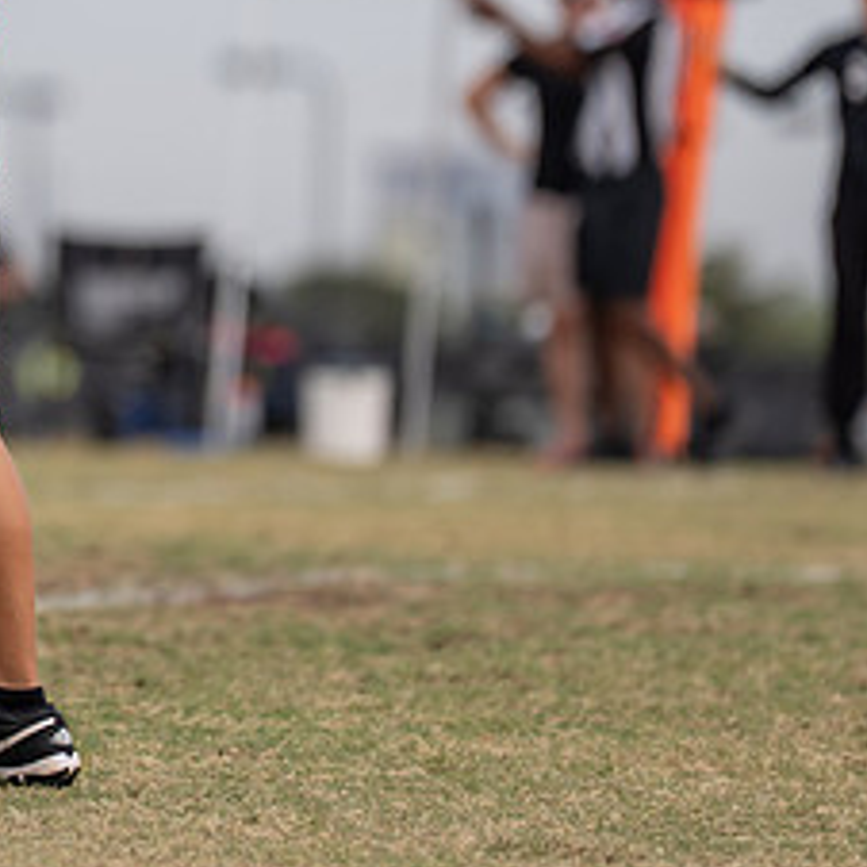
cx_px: -153
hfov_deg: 3.1
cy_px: 101
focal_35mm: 565
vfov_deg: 3.1
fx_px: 16010
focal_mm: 200
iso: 160
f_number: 2.8
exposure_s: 1/2000
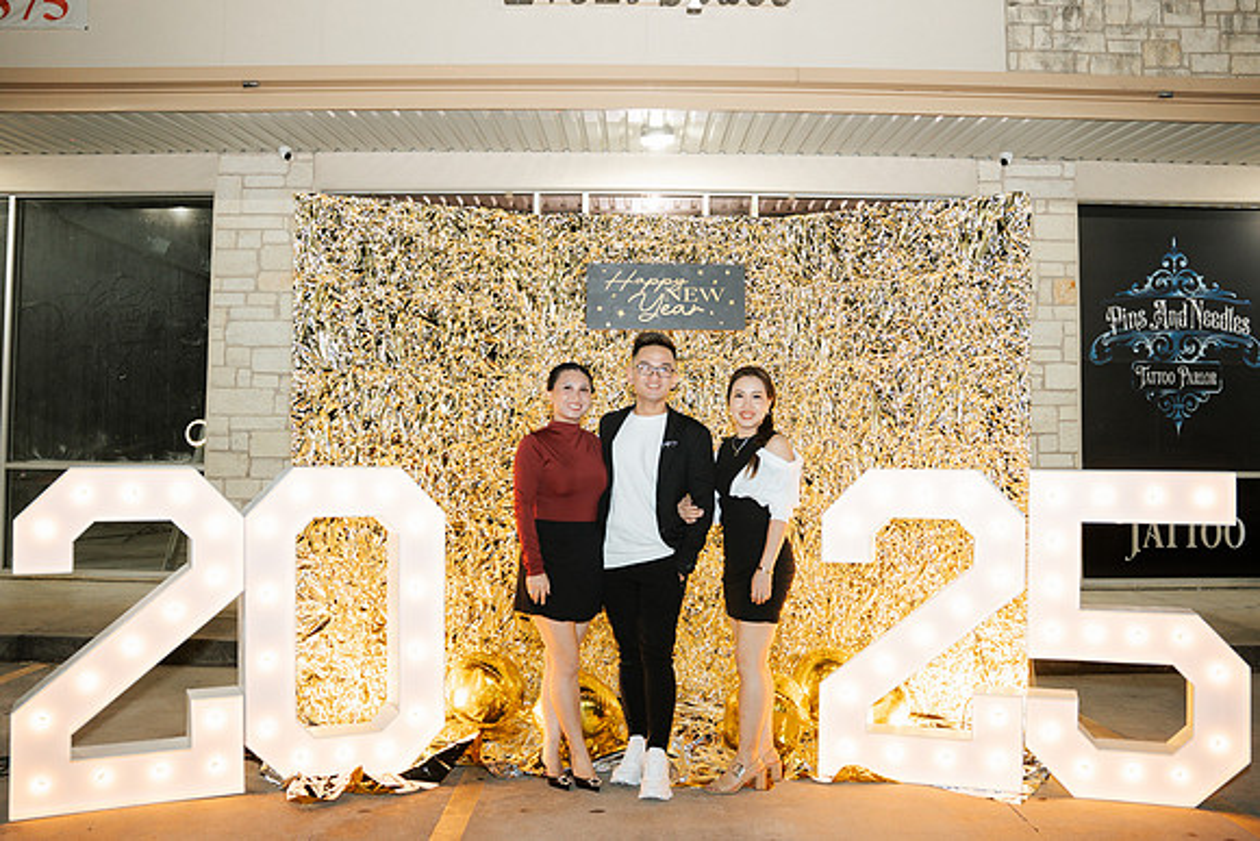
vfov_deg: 40.7
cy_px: 405
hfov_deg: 58.1
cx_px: 642
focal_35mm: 32
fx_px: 1134
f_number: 2.8
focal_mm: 29.7
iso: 1000
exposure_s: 1/160
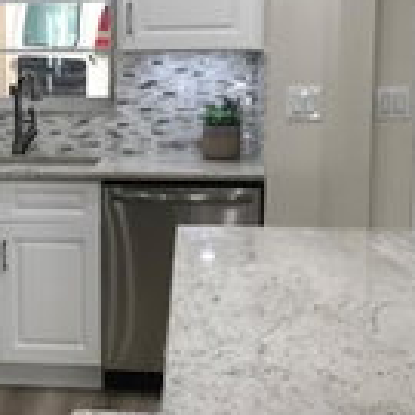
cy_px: 203
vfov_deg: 22.2
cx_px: 35
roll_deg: -0.2
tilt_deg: -9.1
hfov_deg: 21.7
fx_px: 1058
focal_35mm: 78
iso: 32
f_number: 1.8
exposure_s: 1/60
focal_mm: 3.99
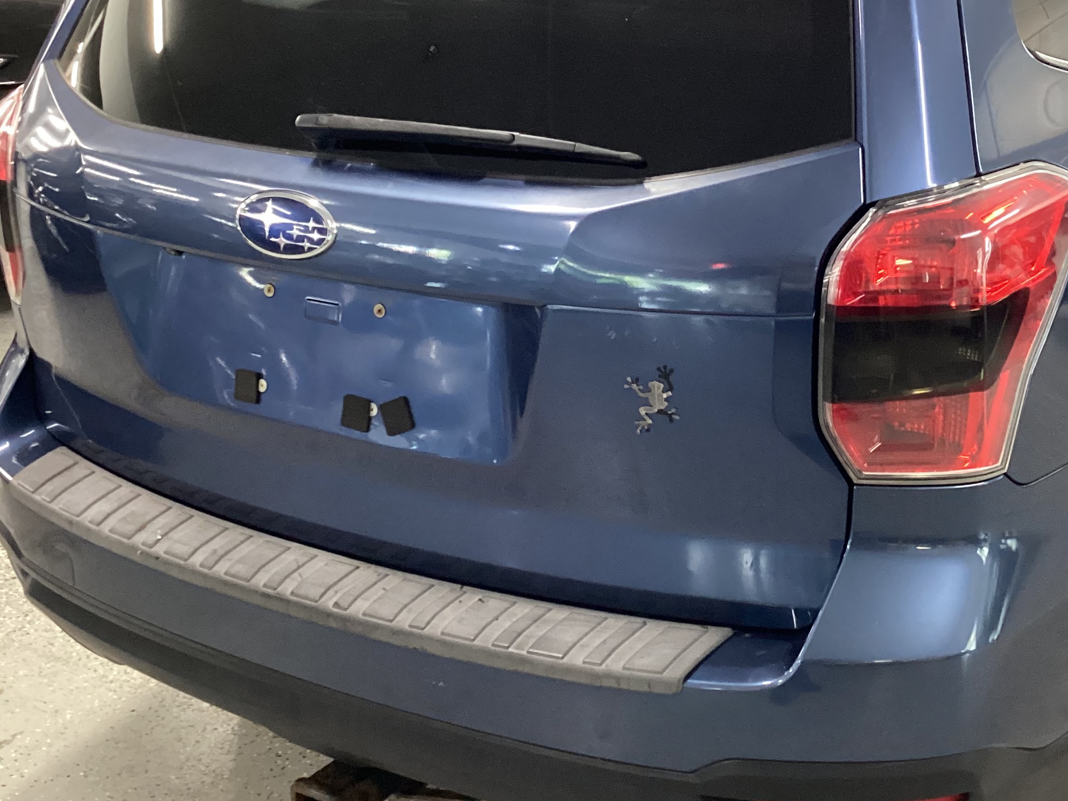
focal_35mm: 51
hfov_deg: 37.2
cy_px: 259
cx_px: 698
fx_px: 1573
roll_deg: +1.3
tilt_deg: -18.6
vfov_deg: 28.4
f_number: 2.4
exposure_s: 1/40
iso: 320
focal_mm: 3.3
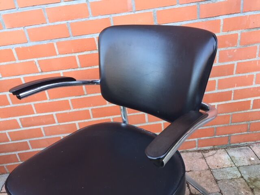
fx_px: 218
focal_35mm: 29
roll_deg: +8.1
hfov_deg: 61.7
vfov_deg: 48.2
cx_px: 130
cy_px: 98
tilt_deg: -28.1
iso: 50
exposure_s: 1/33
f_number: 2.2
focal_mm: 4.15
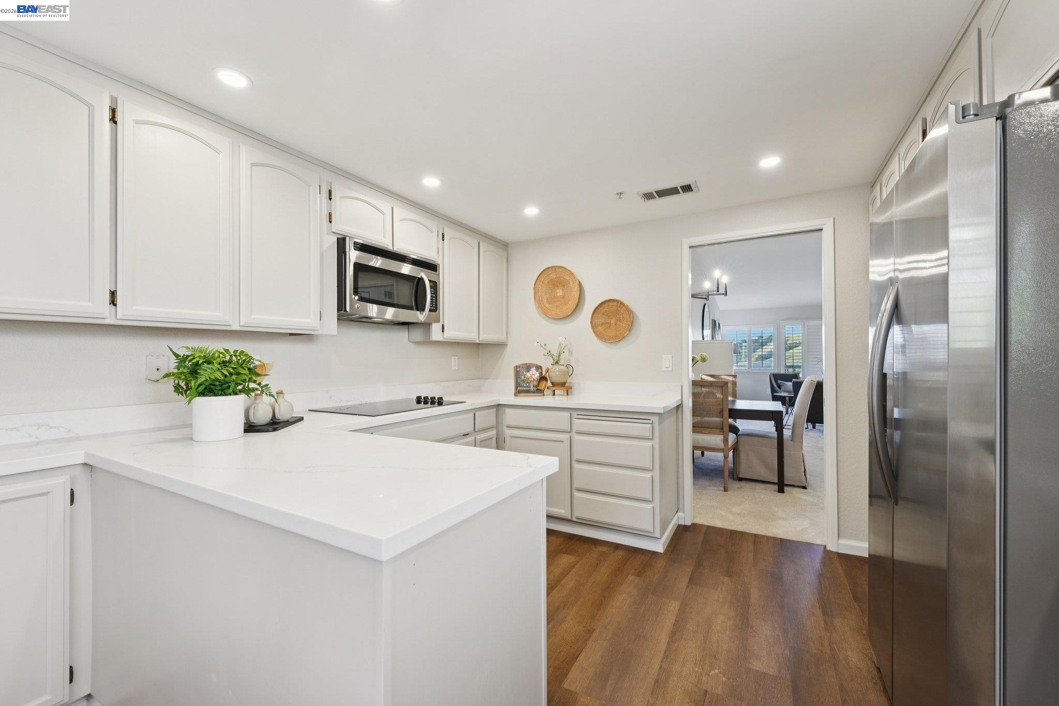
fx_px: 412
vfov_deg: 81.2
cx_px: 530
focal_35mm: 14
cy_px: 353
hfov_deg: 104.3
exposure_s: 1/25
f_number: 9
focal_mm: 14
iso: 640
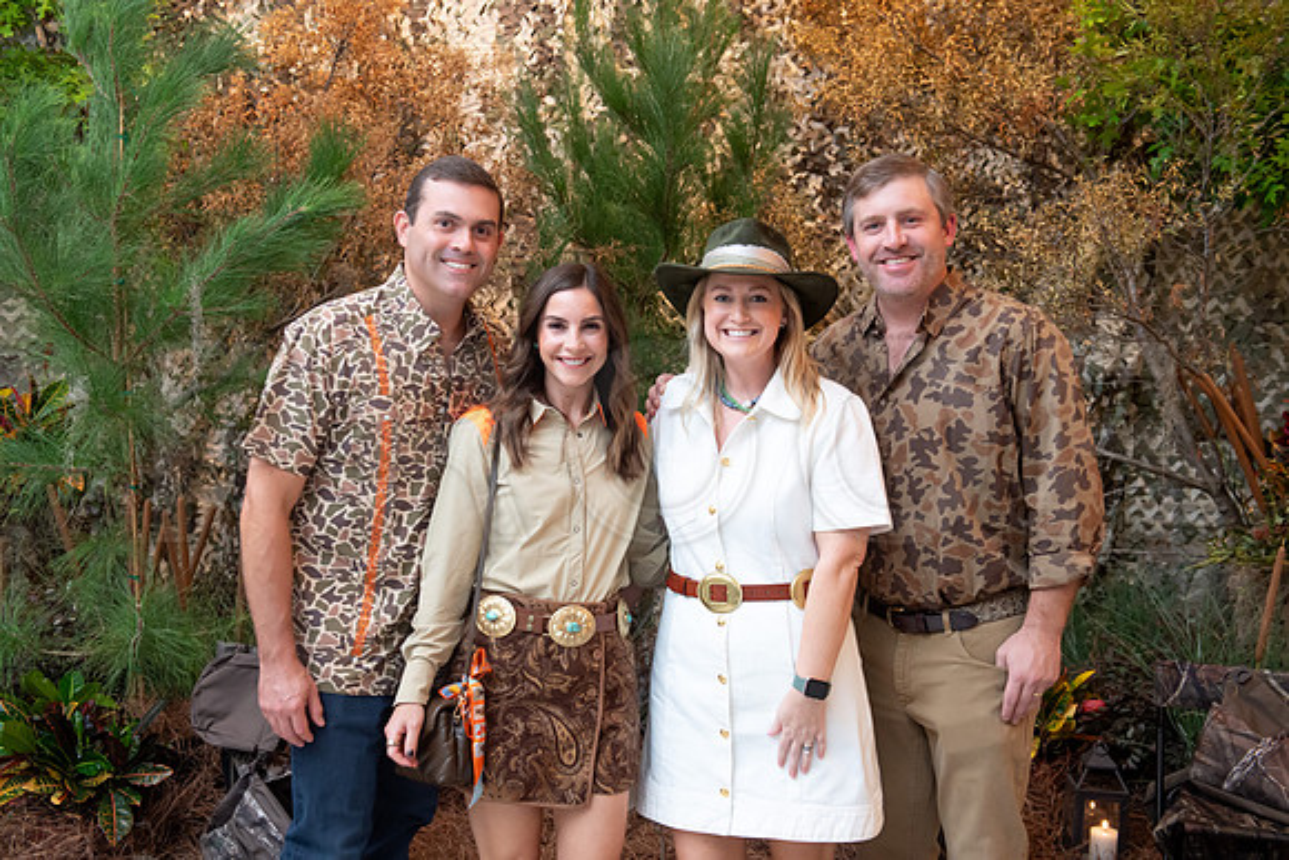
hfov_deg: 44.5
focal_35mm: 44
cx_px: 644
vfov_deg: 30.5
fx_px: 1576
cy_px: 430
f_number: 5.6
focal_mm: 44
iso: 3200
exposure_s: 1/100
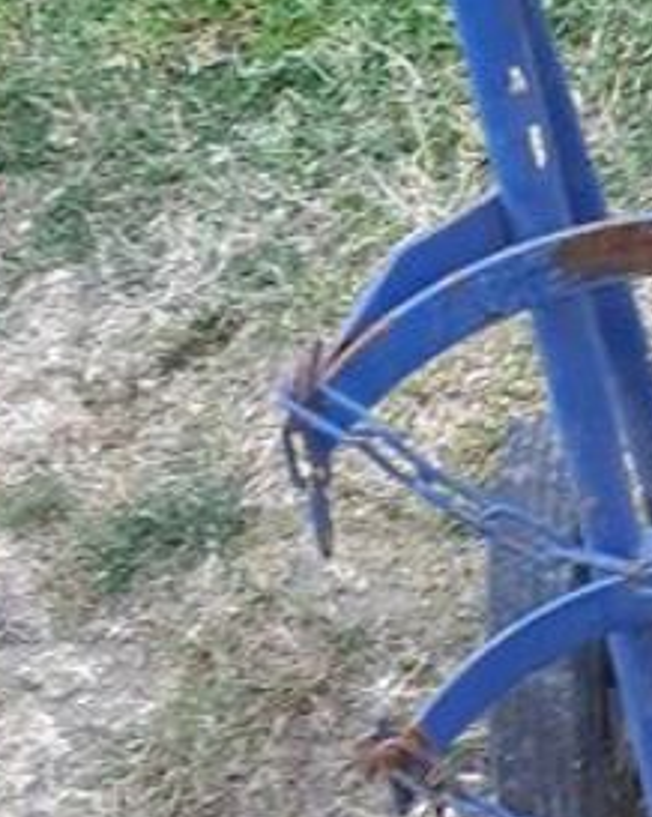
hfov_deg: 12.0
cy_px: 97
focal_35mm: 124
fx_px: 2994
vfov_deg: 15.4
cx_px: 927
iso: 40
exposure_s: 1/50
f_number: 1.7
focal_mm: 3.92
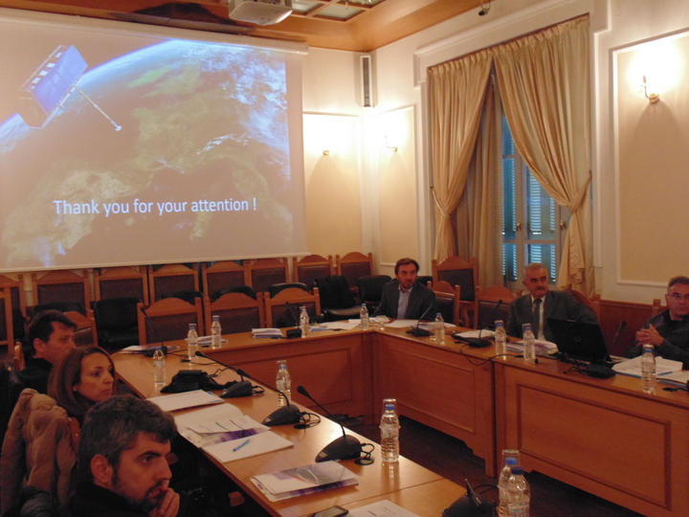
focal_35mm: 34
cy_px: 258
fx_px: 677
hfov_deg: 54.0
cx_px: 344
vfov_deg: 41.8
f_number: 3.4
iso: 400
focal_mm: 6.2
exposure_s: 1/10
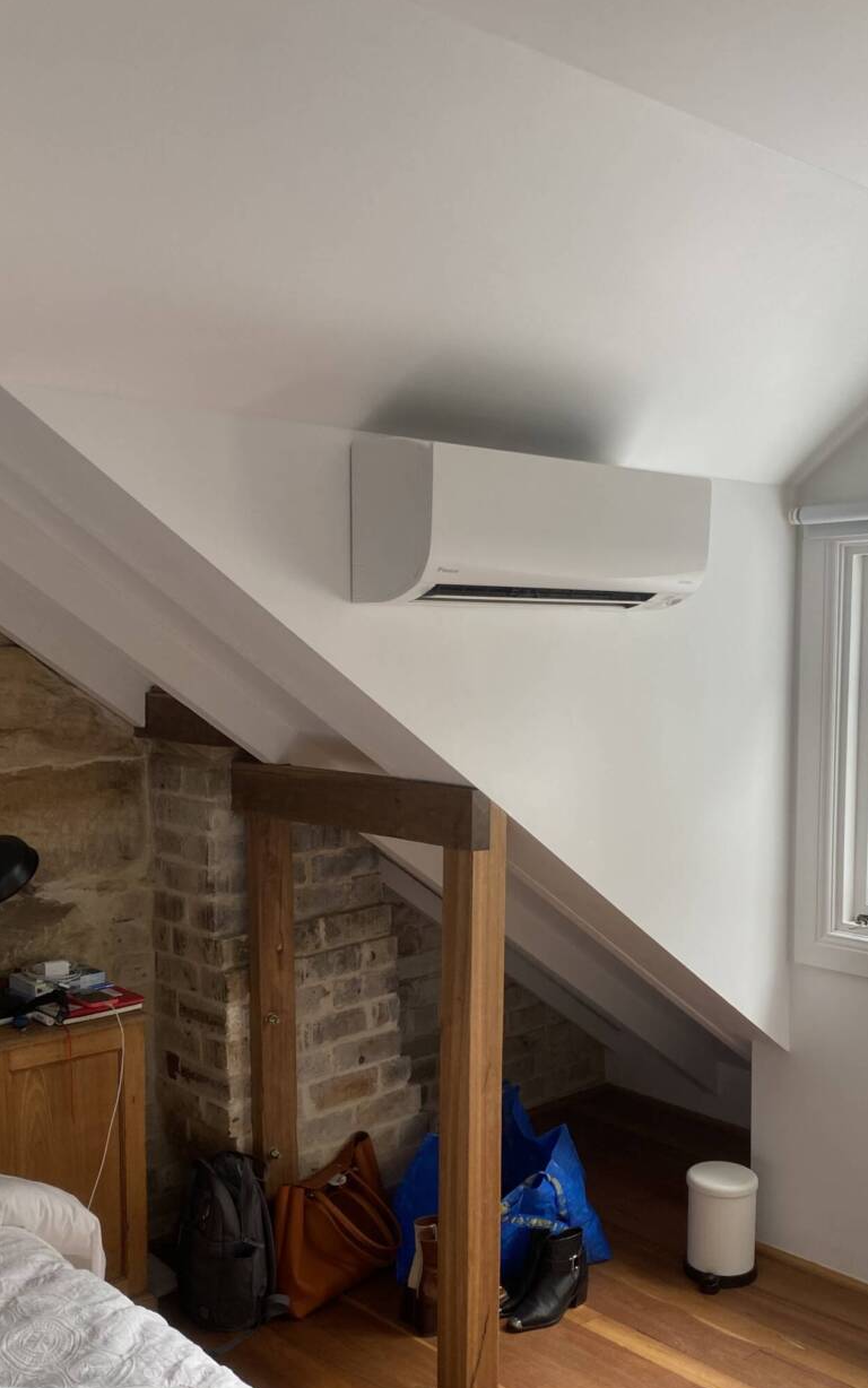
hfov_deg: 36.3
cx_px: 443
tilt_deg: -4.0
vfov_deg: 55.1
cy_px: 803
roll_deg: -1.3
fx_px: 1324
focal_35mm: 35
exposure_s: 1/121
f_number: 1.8
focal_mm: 4.25
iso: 100
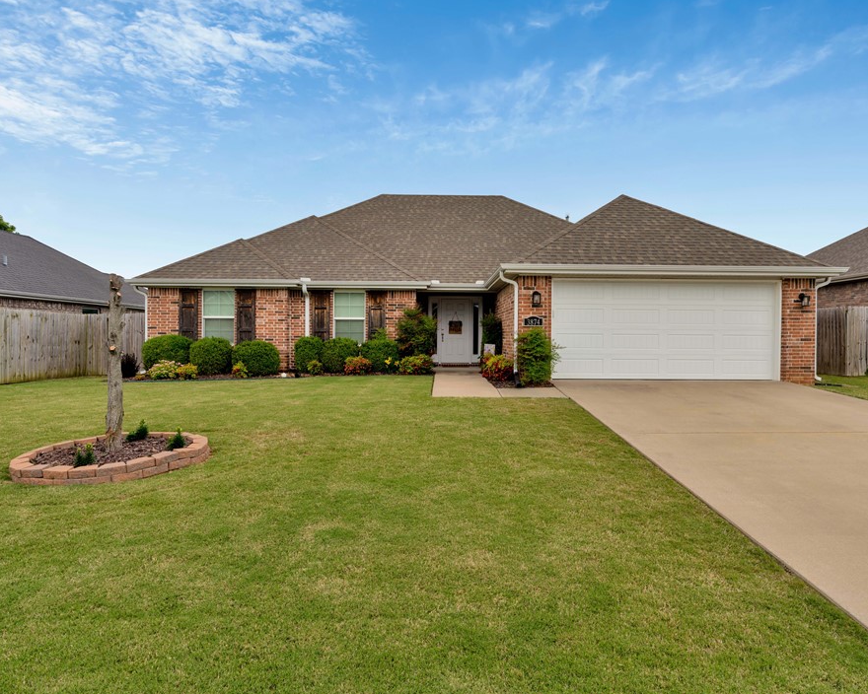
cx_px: 456
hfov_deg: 75.0
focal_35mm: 22
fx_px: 565
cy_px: 339
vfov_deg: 63.1
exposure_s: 1/80
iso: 100
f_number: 7.1
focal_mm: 19
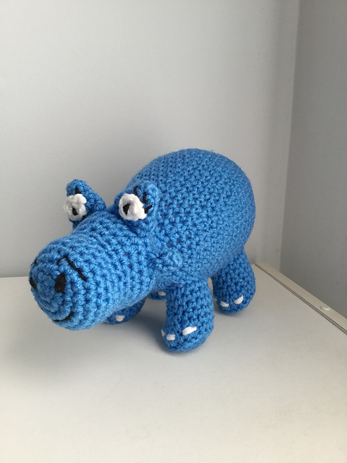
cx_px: 174
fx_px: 414
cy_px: 232
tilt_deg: -14.6
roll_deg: -0.4
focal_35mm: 31
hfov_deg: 45.4
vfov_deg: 58.4
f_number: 2.4
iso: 25
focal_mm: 3.3
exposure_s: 1/40
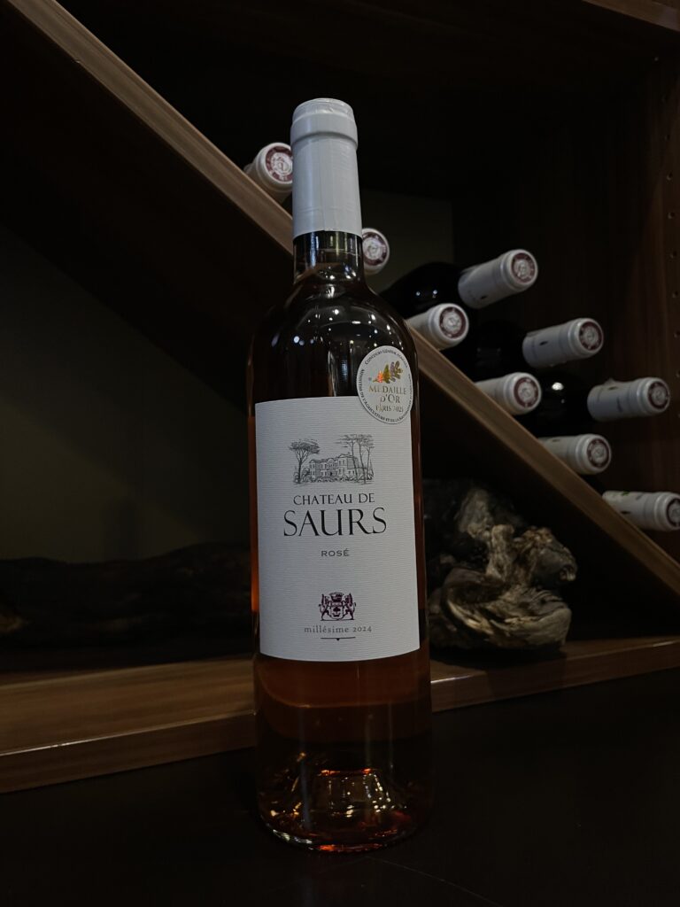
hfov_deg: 53.1
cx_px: 340
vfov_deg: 67.3
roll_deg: +2.2
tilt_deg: +3.0
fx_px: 681
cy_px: 454
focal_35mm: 26
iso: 125
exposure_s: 1/73
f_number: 1.6
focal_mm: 4.2
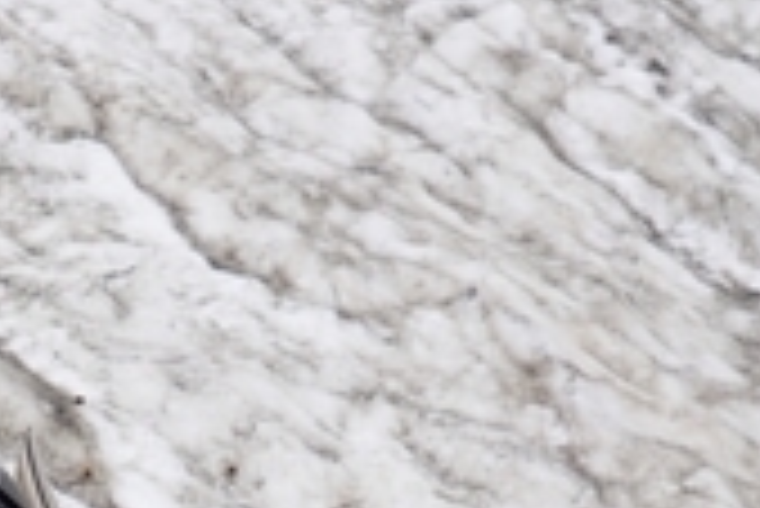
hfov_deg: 7.5
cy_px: 969
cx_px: -477
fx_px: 5705
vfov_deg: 5.0
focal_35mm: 270
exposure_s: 1/60
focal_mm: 57
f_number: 8
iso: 125
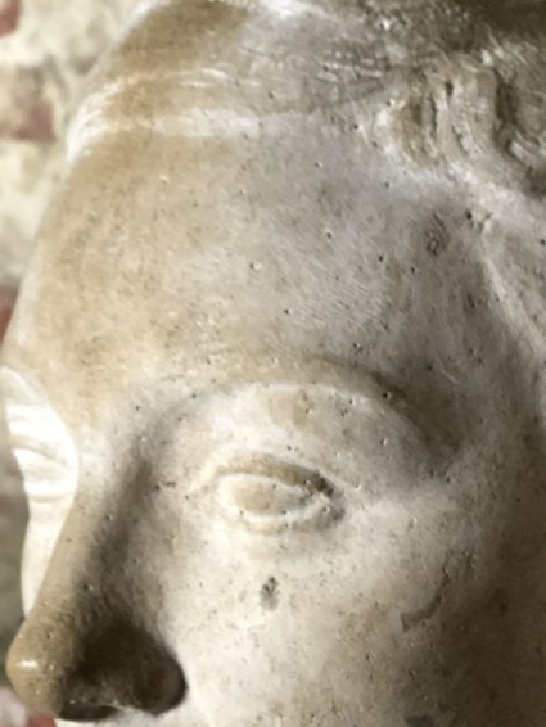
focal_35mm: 94
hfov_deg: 15.7
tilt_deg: -11.9
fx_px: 1975
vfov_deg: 20.7
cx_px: 418
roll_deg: +1.1
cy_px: 546
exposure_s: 1/20
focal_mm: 6
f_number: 2.4
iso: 160
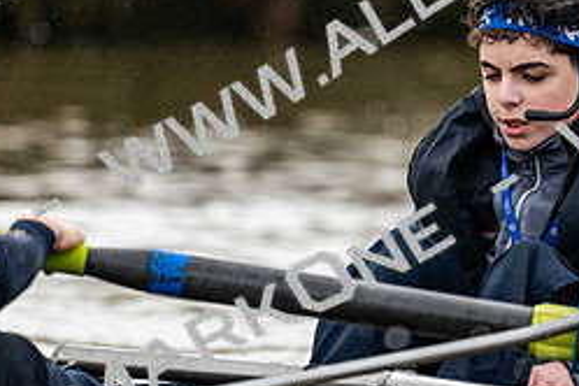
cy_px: 196
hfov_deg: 2.2
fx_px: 14972
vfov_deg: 1.5
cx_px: 386
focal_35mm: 931
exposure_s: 1/1600
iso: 1250
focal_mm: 400
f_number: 4.5
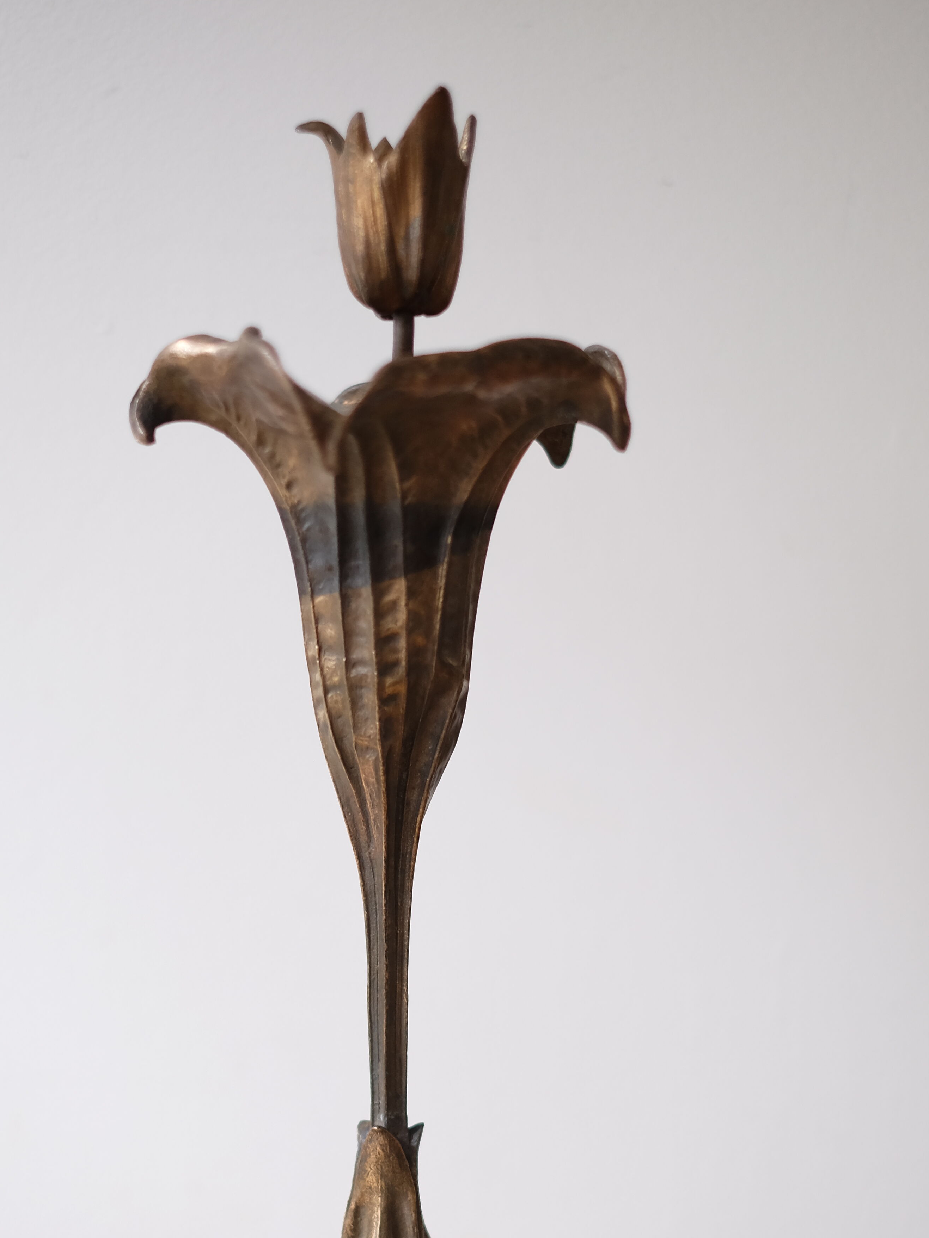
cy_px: 849
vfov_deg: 27.2
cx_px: 421
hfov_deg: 20.7
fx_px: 2541
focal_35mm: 71
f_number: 1.4
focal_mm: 35
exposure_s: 1/60
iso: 250
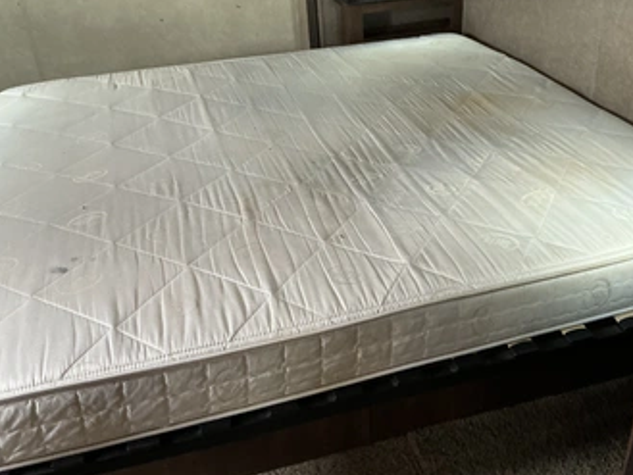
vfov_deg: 41.7
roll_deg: +3.0
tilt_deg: -28.9
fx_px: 622
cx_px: 346
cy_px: 206
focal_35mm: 34
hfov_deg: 53.9
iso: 250
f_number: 1.8
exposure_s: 1/60
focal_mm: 3
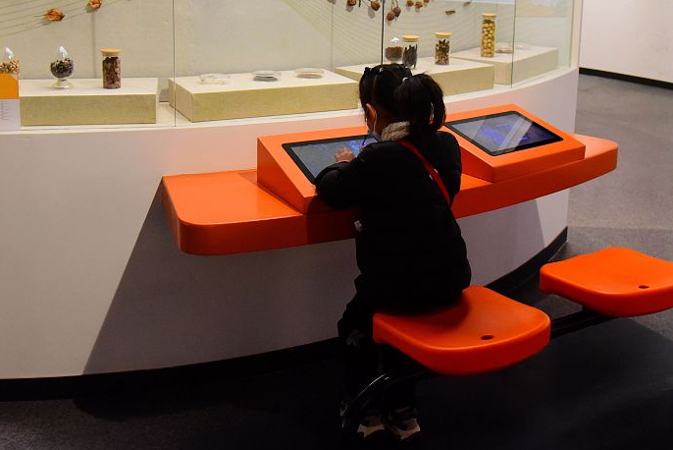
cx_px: 328
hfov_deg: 46.4
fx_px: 785
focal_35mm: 42
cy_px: 62
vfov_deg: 30.8
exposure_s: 1/100
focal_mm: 24
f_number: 4.5
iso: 3200
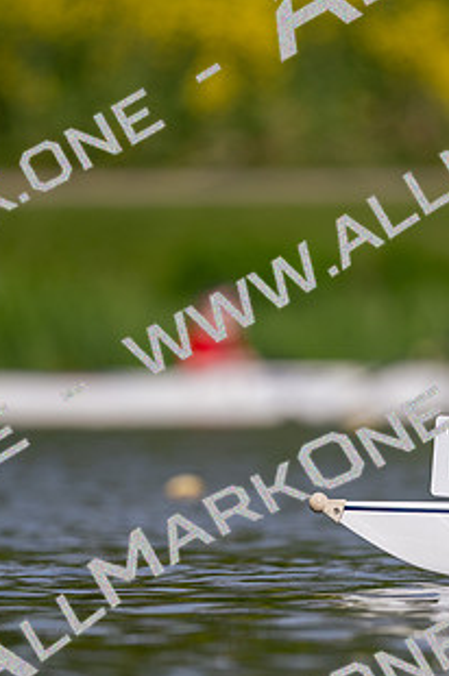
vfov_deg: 1.8
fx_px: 21074
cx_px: 392
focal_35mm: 1124
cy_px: 381
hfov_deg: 1.2
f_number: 4
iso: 200
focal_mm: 600
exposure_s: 1/2500
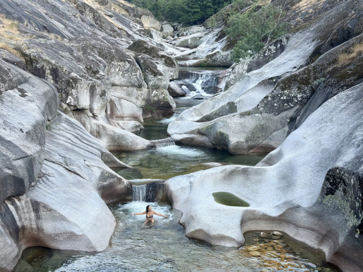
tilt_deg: -9.3
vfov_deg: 30.3
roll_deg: +0.5
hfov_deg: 39.7
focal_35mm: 48
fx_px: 503
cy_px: 136
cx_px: 182
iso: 50
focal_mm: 6.76
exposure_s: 1/121
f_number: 1.78
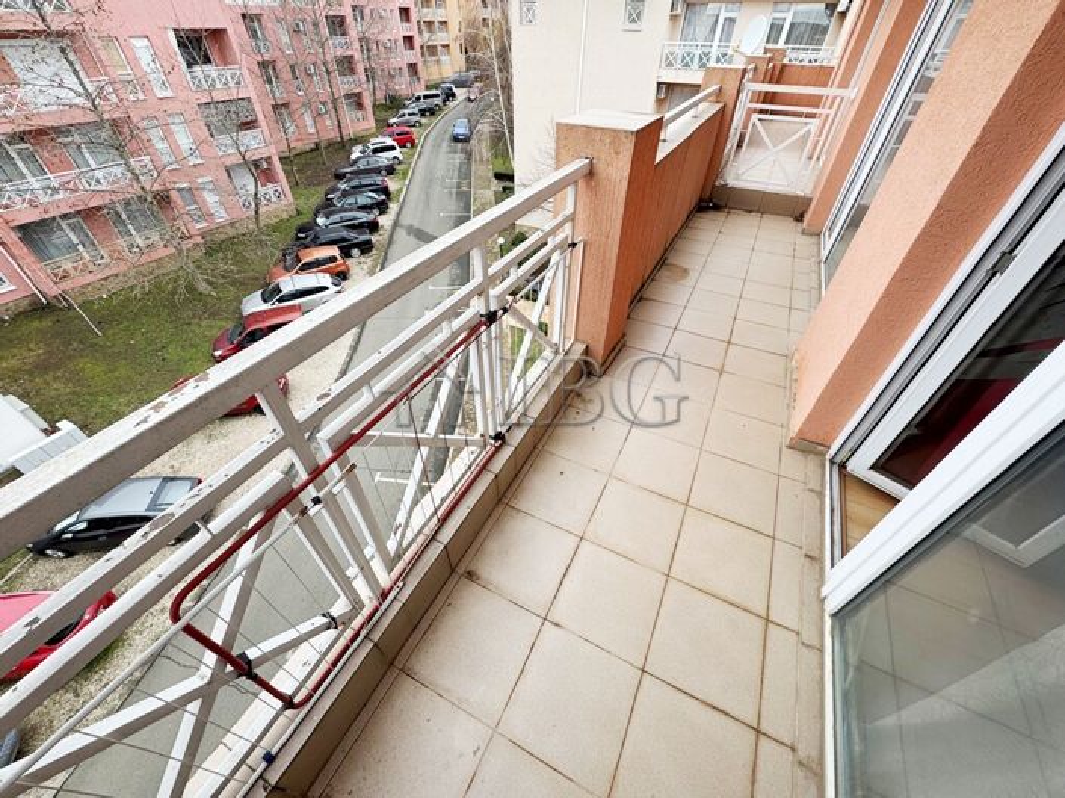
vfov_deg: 85.6
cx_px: 532
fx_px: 431
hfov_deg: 102.1
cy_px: 399
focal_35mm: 14
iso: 40
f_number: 2.2
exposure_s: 1/610
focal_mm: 2.22
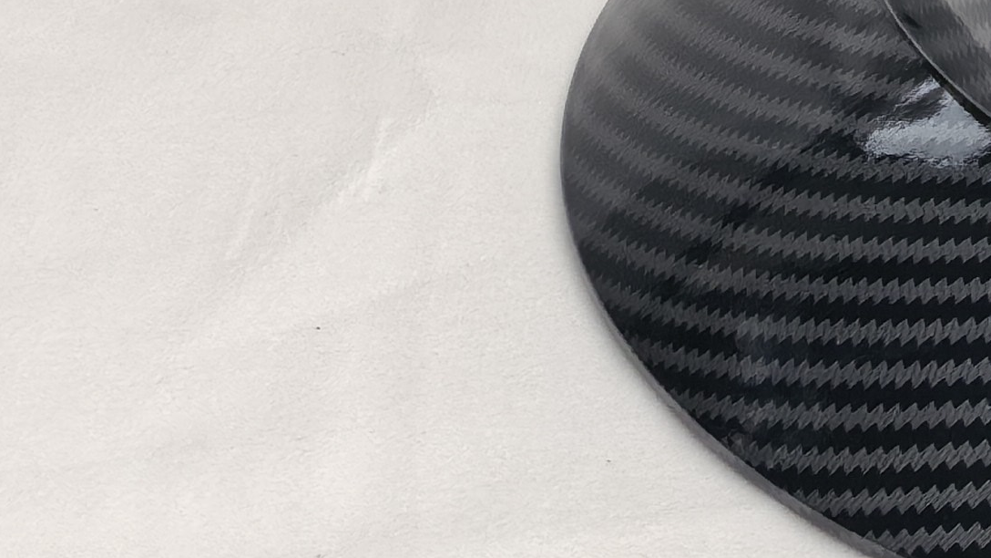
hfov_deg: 15.6
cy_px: -134
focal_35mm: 123
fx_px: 3232
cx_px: 1630
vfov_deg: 9.7
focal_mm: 5.75
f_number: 2
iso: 50
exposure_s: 1/262
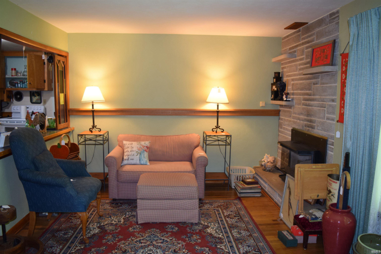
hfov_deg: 67.4
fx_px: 286
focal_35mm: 27
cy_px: 127
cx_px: 190
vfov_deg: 47.9
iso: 1000
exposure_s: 1/60
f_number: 3.5
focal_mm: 18
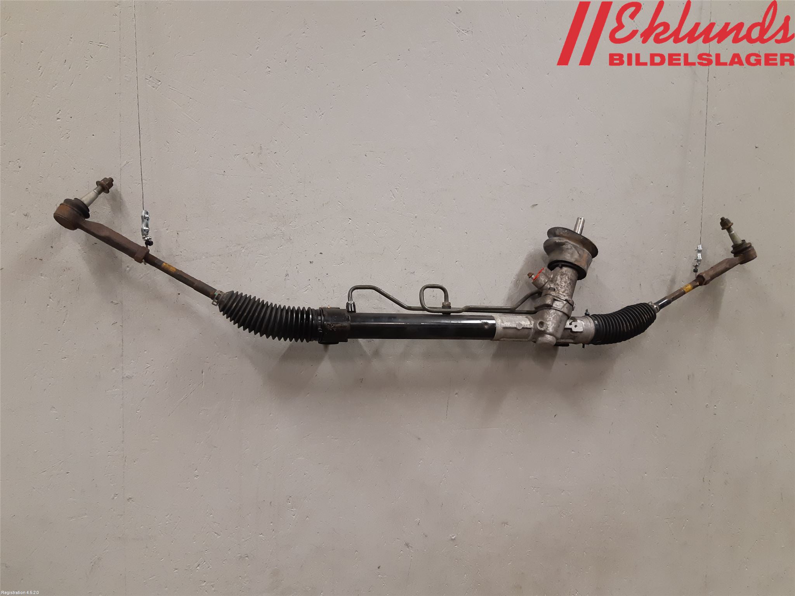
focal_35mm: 26
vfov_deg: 53.1
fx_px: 597
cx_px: 398
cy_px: 298
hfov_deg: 67.3
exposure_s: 1/50
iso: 160
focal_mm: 3.93
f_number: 1.7
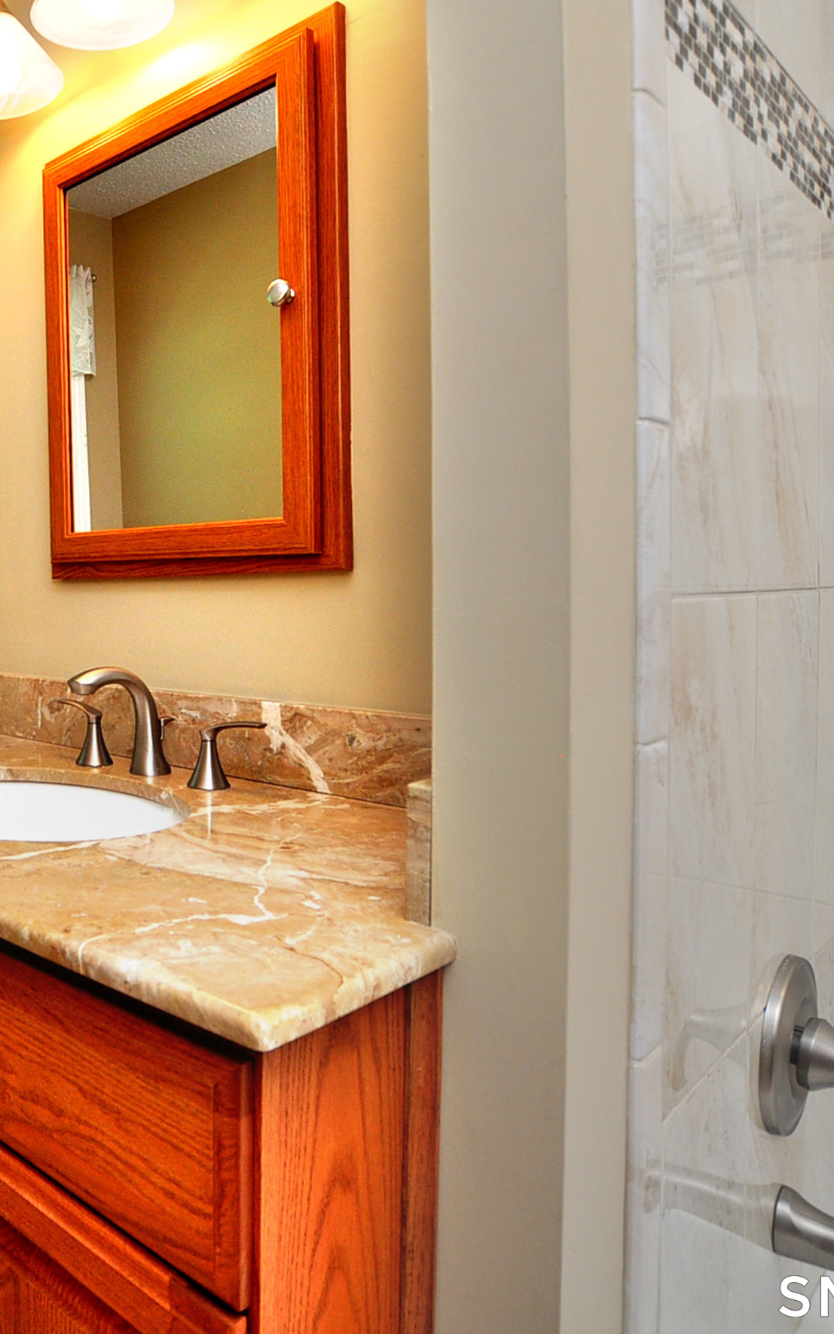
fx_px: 909
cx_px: 13
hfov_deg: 42.9
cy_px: 609
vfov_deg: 72.4
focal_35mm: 25
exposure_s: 1/125
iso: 250
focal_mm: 10
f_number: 4
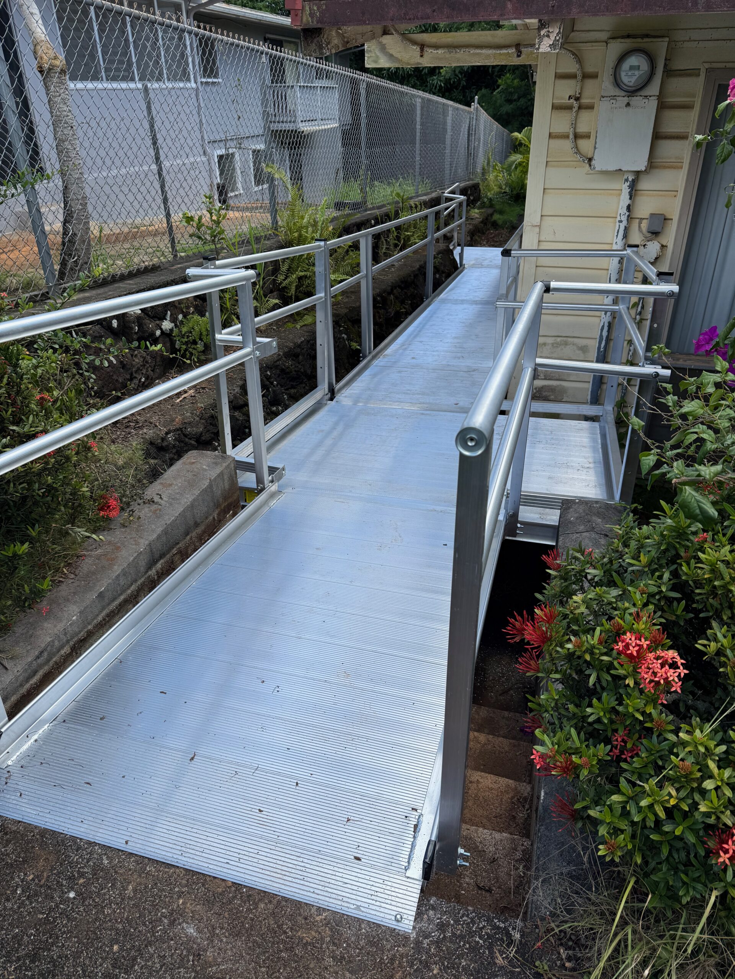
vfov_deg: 71.6
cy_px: 490
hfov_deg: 56.8
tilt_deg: -29.7
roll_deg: +0.4
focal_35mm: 24
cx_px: 368
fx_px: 679
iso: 80
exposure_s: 1/2232
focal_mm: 6.76
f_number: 1.78
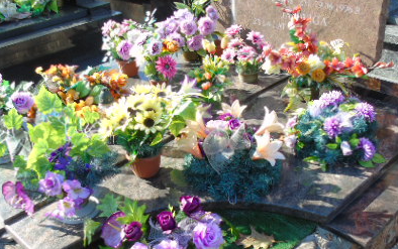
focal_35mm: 43
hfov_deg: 46.2
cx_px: 191
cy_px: 163
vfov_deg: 29.7
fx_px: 467
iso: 80
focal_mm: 4.4
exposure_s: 1/200
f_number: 3.4
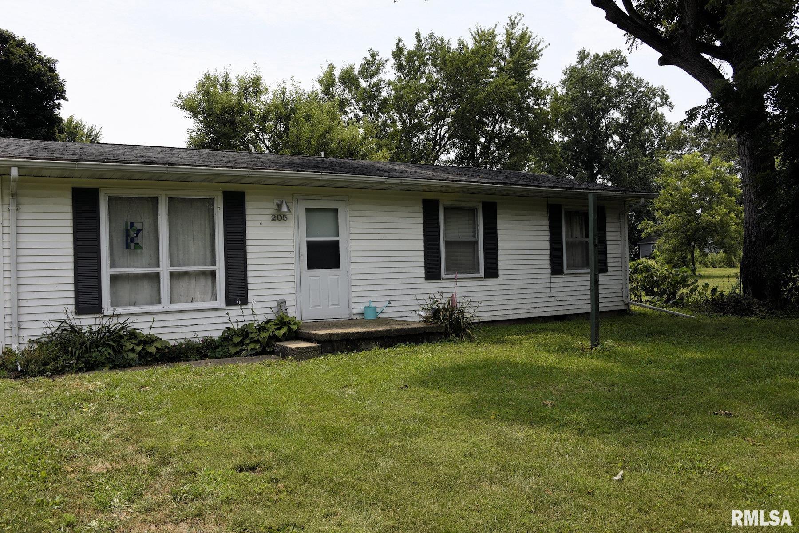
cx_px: 400
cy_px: 266
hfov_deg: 65.5
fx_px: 622
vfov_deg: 46.4
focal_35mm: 28
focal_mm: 28
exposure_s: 1/125
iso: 100
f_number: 8
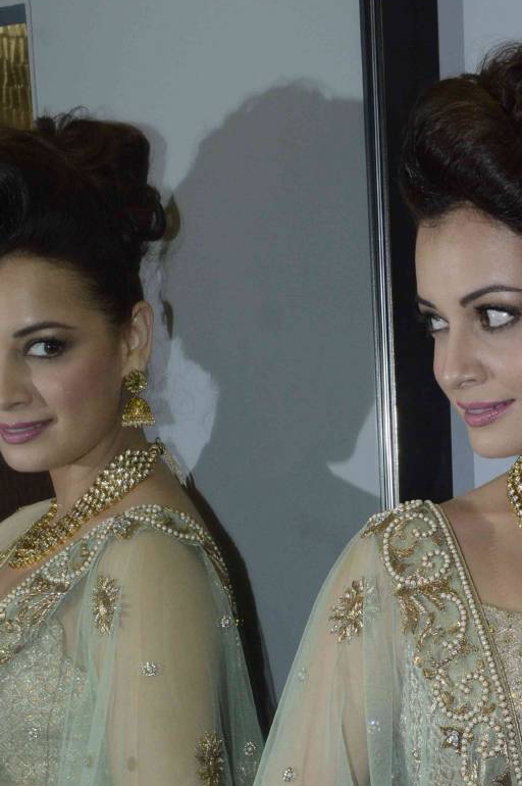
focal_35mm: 106
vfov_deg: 18.8
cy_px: 757
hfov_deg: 12.8
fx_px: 2309
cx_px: 412
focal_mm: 34
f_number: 10
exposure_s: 1/160
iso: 800
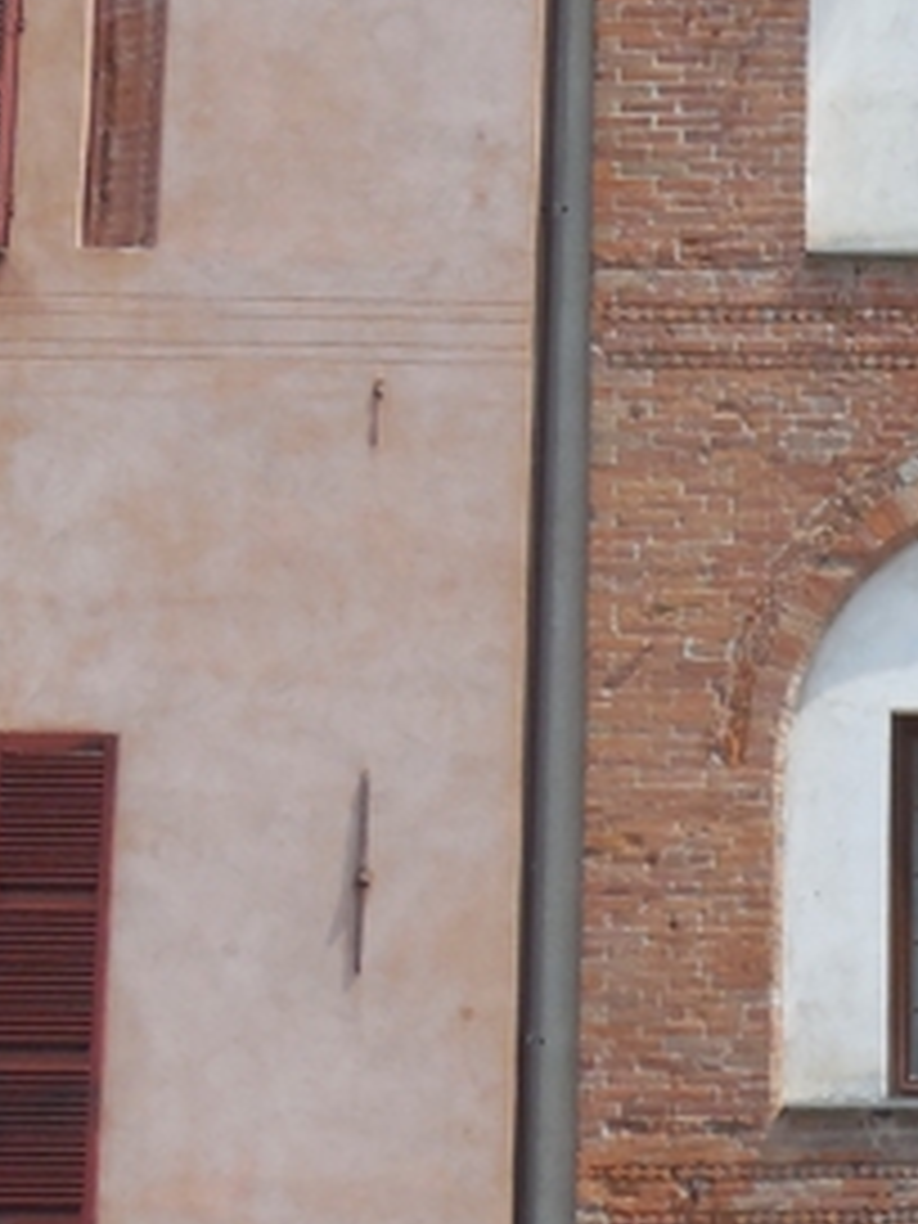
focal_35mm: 173
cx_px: 1476
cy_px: 333
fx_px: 6117
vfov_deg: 11.4
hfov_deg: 8.4
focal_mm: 8.2
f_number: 3.8
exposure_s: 1/1000
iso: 125
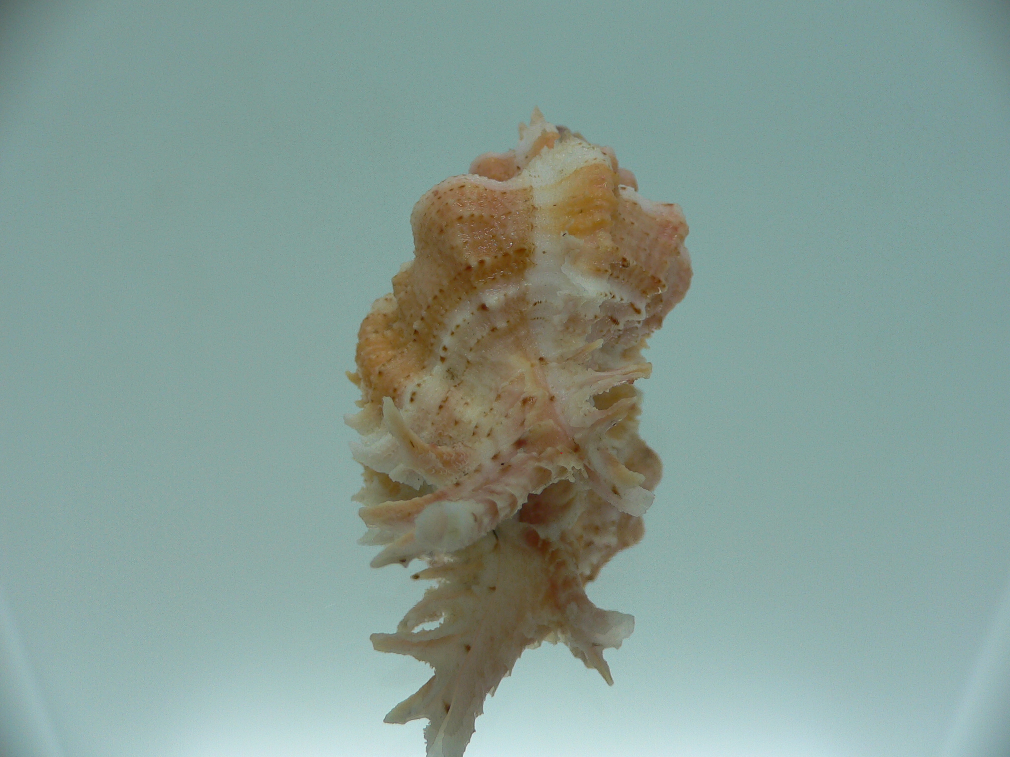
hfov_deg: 52.6
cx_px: 505
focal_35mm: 35
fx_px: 1021
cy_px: 378
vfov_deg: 40.7
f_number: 2.8
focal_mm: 4.6
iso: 80
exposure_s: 1/60
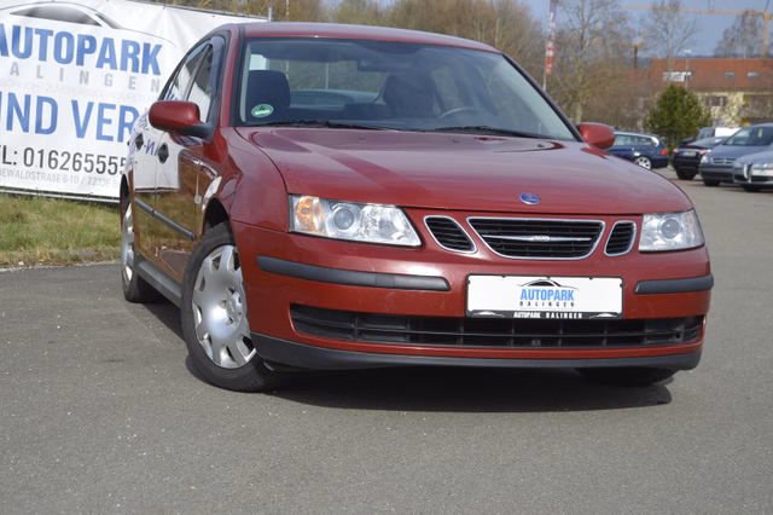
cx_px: 386
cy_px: 258
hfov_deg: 28.1
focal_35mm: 72
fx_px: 1545
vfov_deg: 18.9
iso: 100
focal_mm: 48
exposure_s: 1/320
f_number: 9
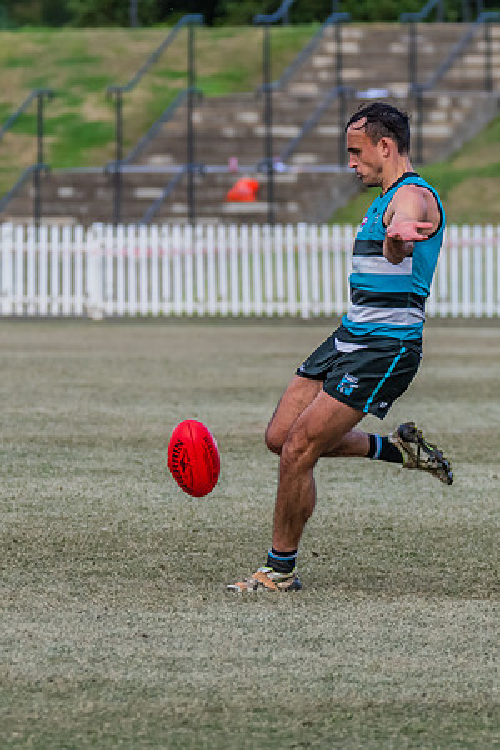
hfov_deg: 2.4
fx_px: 11983
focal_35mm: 575
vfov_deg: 3.6
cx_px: 338
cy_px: 264
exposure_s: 1/2000
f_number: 5.6
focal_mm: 260
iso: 1250
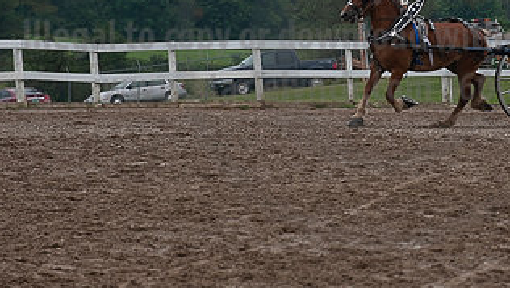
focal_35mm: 334
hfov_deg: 6.5
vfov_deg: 3.6
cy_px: 33
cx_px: 374
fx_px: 4518
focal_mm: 200
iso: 450
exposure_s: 1/1000
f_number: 5.6
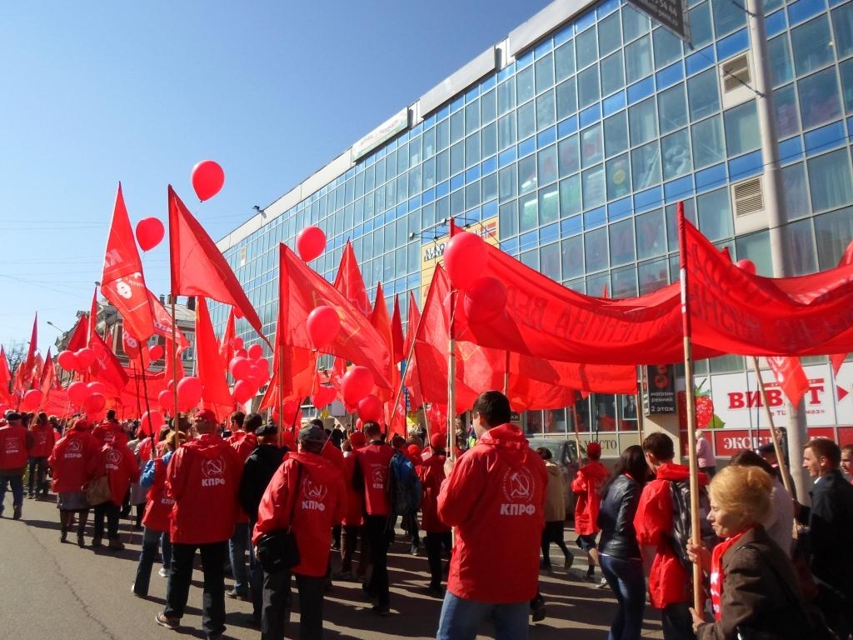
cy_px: 320
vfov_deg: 54.9
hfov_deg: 69.4
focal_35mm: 25
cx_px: 426
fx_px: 616
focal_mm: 4.5
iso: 80
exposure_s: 1/1500
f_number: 2.5
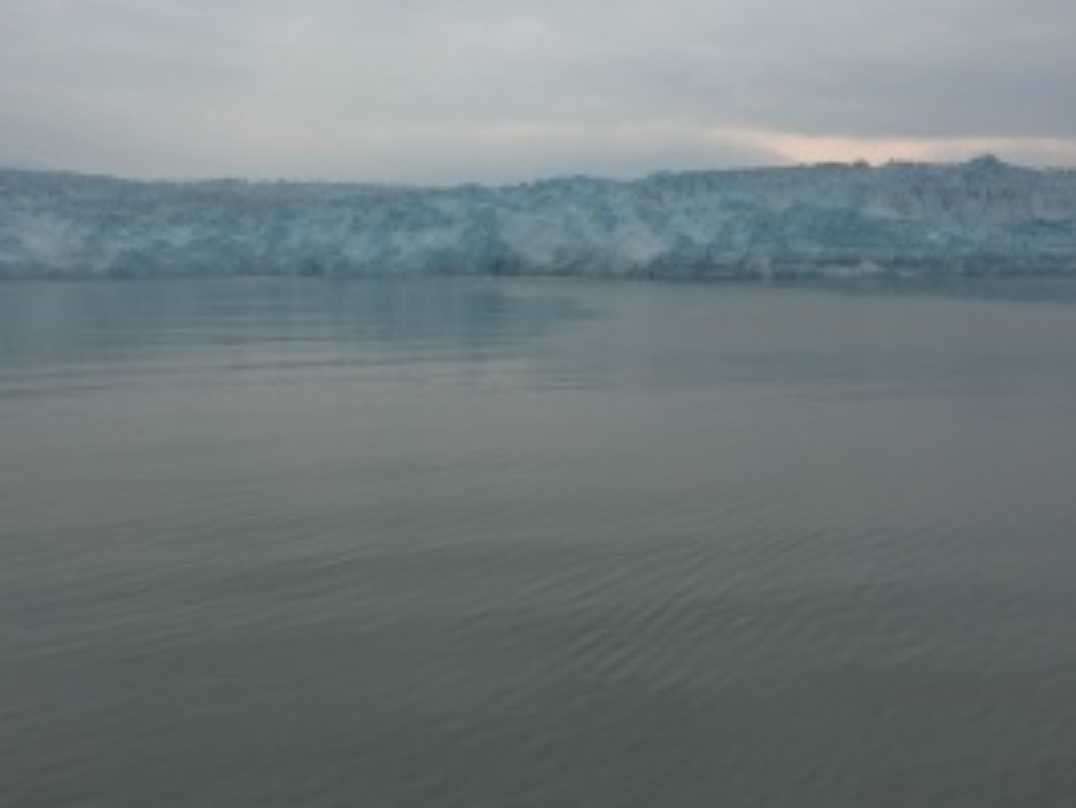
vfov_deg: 35.8
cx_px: 499
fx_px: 1244
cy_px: 309
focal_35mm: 40
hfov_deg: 46.7
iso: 25
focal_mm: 4.15
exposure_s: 1/1115
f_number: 2.2
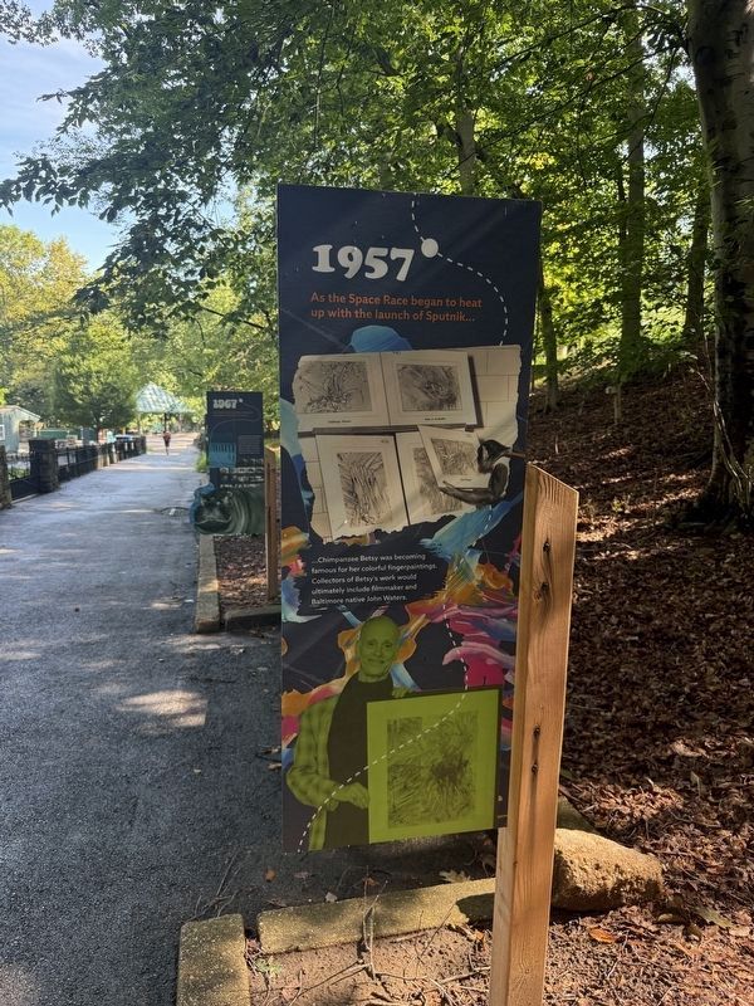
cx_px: 377
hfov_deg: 56.8
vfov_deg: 71.6
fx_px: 697
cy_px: 503
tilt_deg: -8.6
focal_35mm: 24
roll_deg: -2.9
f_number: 1.78
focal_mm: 6.76
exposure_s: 1/230
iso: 200
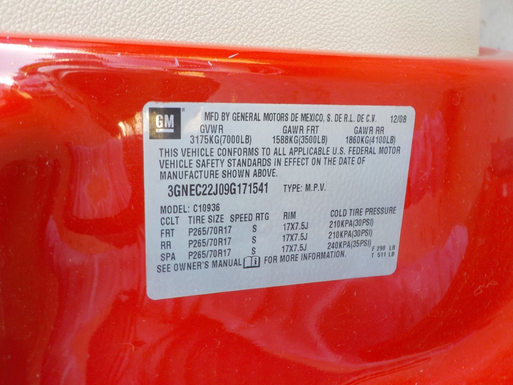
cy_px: 192
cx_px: 256
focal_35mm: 30
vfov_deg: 46.8
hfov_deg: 60.0
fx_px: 445
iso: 125
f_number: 3.3
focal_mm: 4.1
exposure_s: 1/40
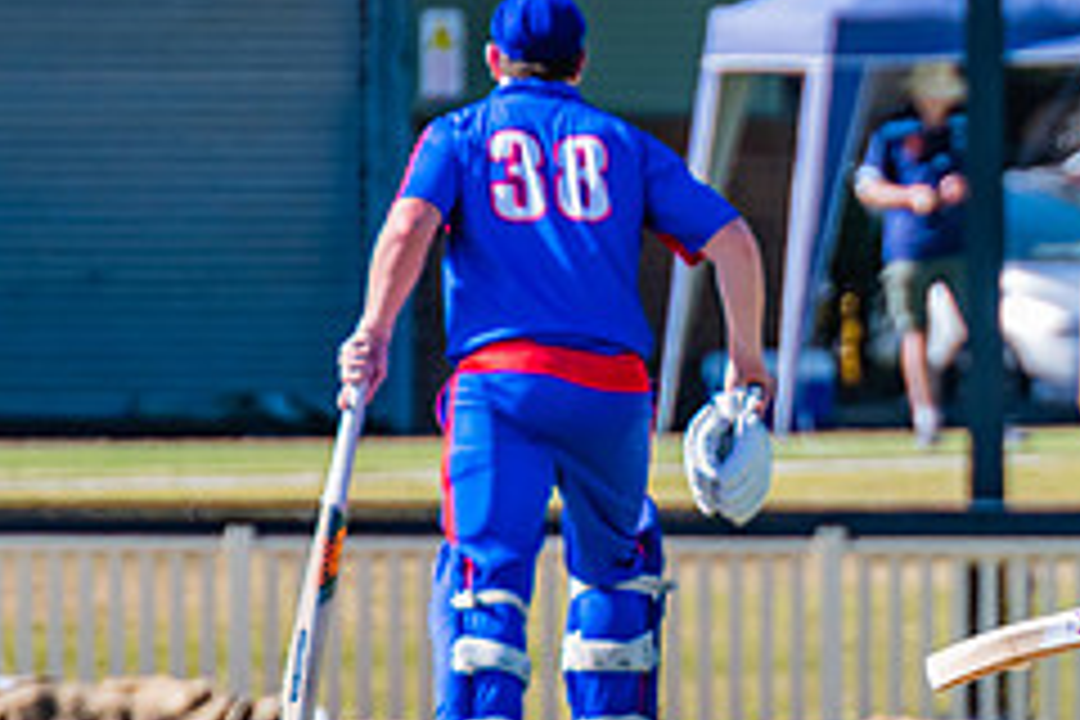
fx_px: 43497
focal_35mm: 1450
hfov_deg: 1.4
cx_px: 1228
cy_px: 349
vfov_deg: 0.9
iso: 640
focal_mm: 600
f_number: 6.3
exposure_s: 1/2000
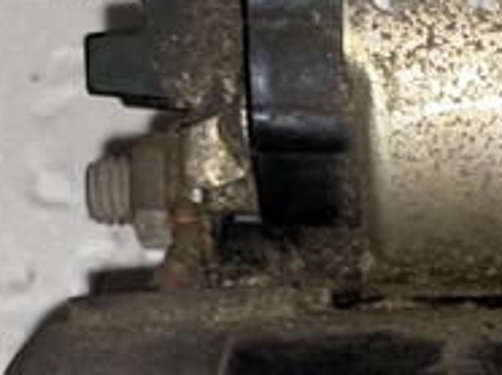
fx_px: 1622
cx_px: 672
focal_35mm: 112
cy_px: 451
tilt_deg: -83.3
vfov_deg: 12.9
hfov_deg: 16.5
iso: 50
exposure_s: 1/20
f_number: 1.6
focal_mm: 4.2
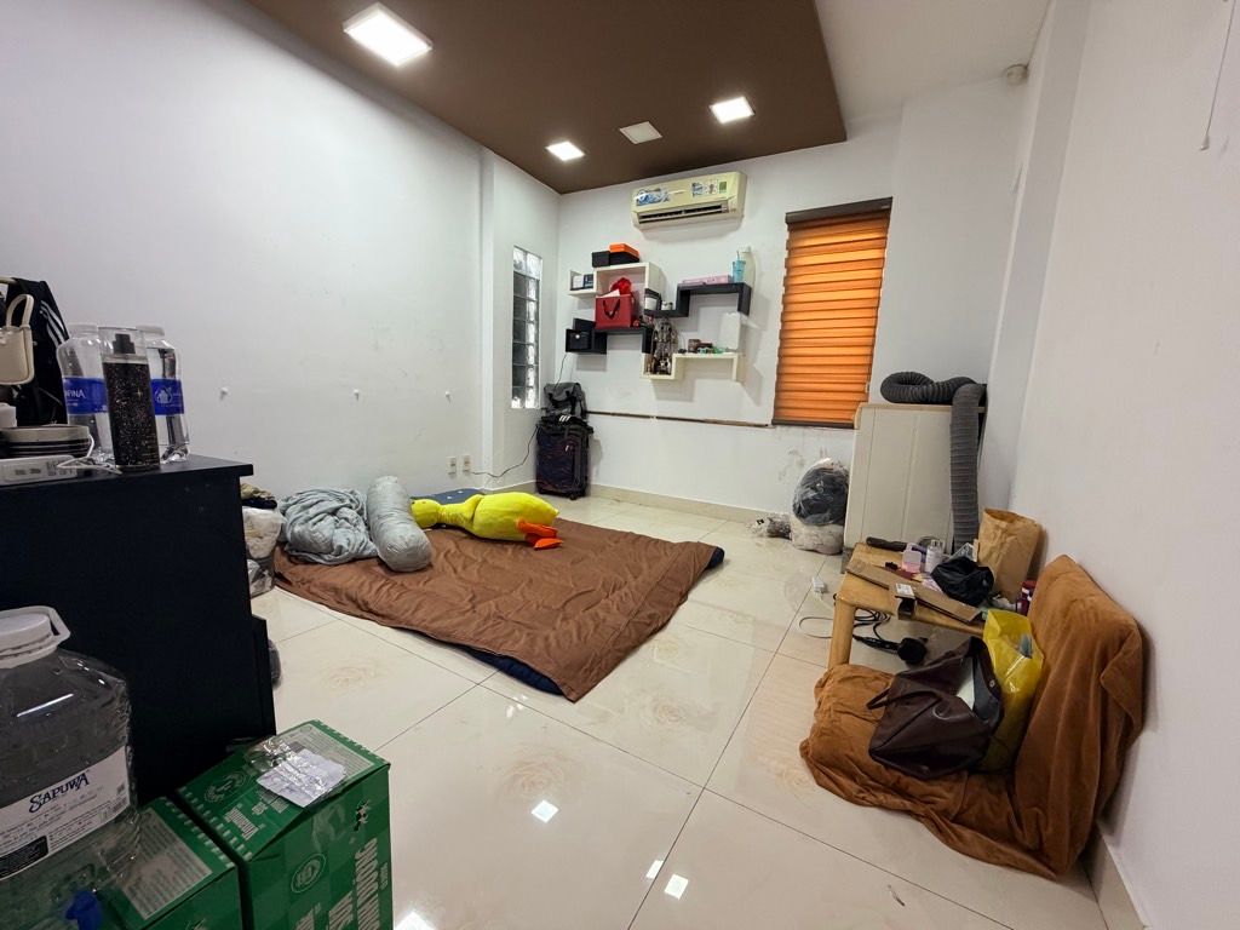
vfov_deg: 85.7
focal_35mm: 14
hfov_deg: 102.1
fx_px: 502
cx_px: 620
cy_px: 465
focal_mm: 2.22
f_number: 2.2
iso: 320
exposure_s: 1/116
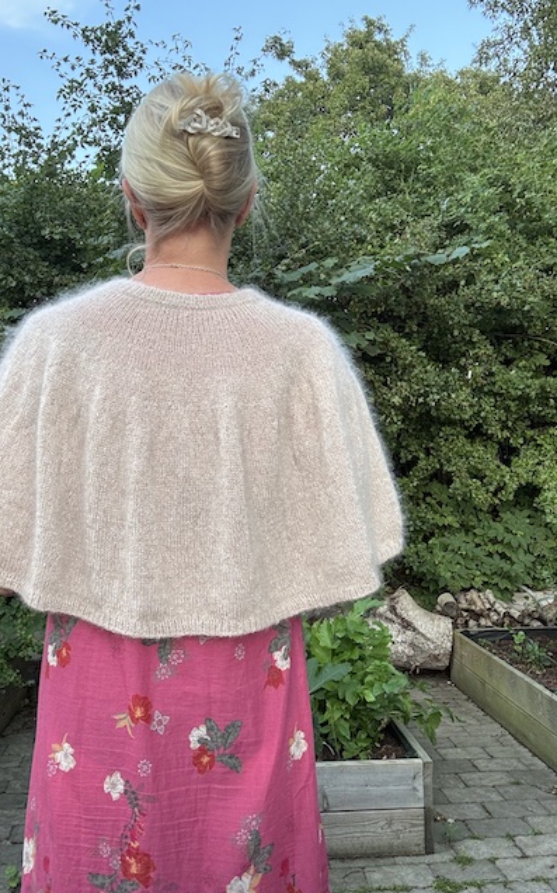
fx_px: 778
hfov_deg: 39.4
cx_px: 251
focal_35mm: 32
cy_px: 446
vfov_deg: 59.7
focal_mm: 2.69
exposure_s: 1/111
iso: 80
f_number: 1.9
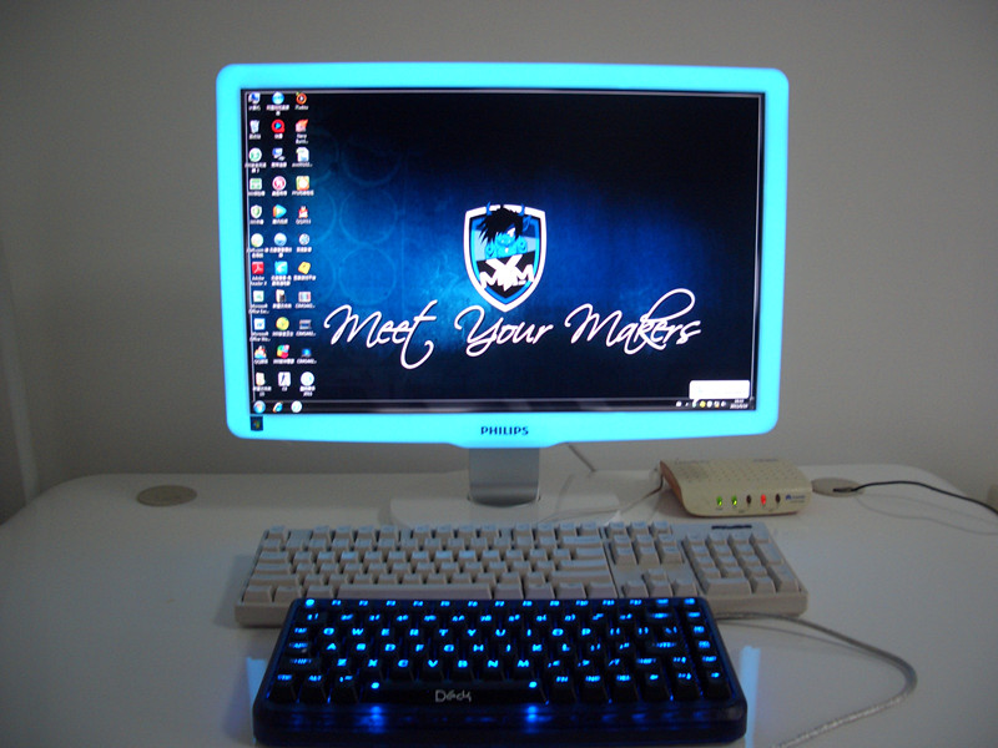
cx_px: 499
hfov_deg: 52.6
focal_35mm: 35
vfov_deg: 40.7
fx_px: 1009
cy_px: 374
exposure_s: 1/20
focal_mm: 5.8
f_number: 2.6
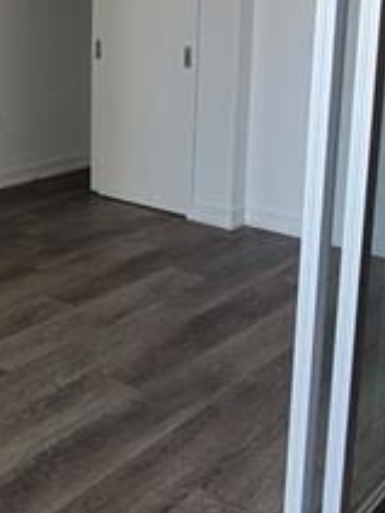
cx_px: 87
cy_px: 131
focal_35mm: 47
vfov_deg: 39.4
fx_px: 697
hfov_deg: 30.3
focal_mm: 2.2
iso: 80
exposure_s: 1/120
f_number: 2.2
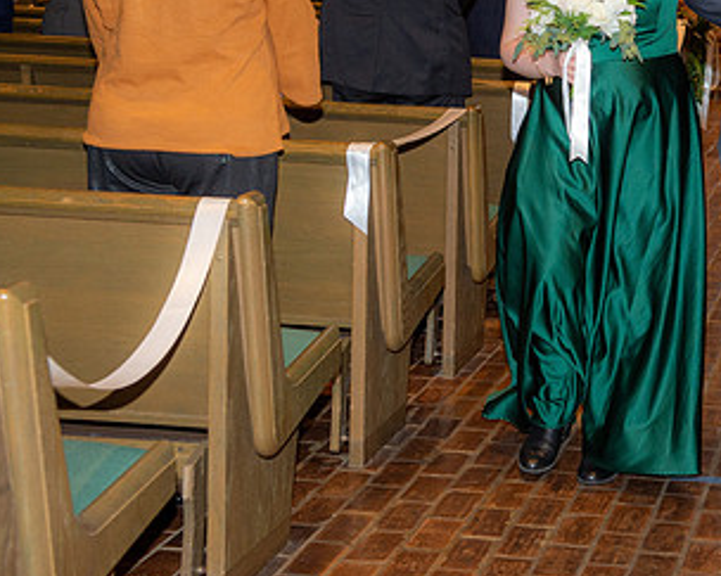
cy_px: 152
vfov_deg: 17.8
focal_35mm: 86
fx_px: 1835
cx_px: 676
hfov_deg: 21.6
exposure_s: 1/125
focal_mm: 48
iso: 1600
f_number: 5.6
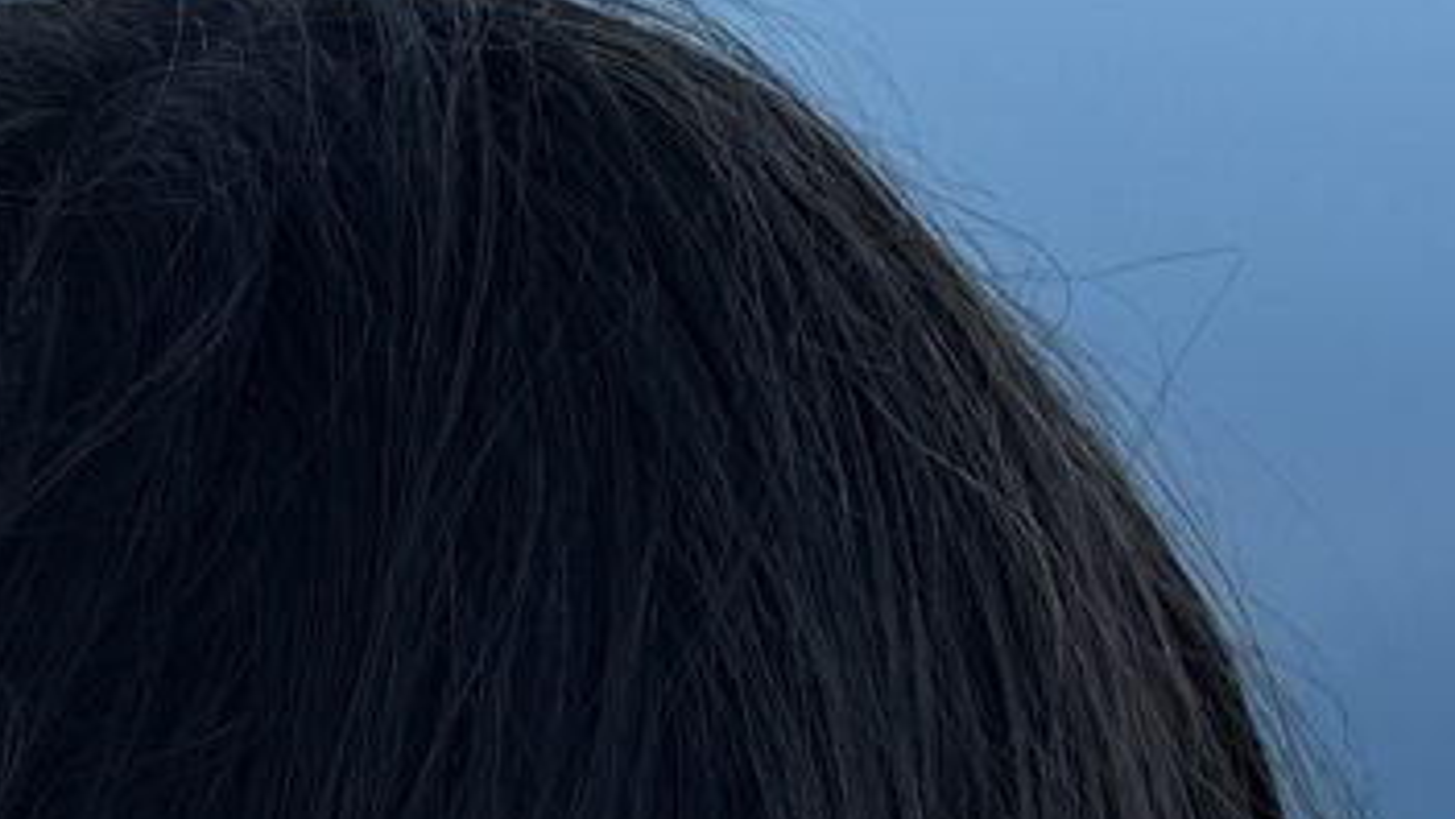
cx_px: 661
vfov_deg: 6.3
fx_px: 7330
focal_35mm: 190
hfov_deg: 11.3
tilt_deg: -6.9
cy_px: -381
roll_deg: +0.2
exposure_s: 1/3021
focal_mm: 6.76
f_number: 1.78
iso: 80
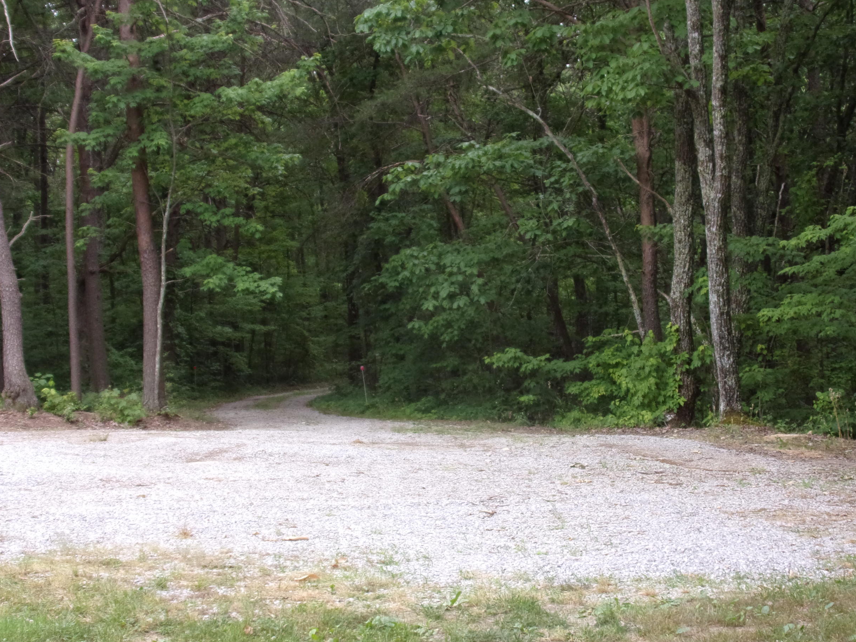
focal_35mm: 57
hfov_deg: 33.8
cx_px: 460
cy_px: 360
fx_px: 1410
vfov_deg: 25.6
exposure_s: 1/90
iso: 80
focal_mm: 8.3
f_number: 4.1
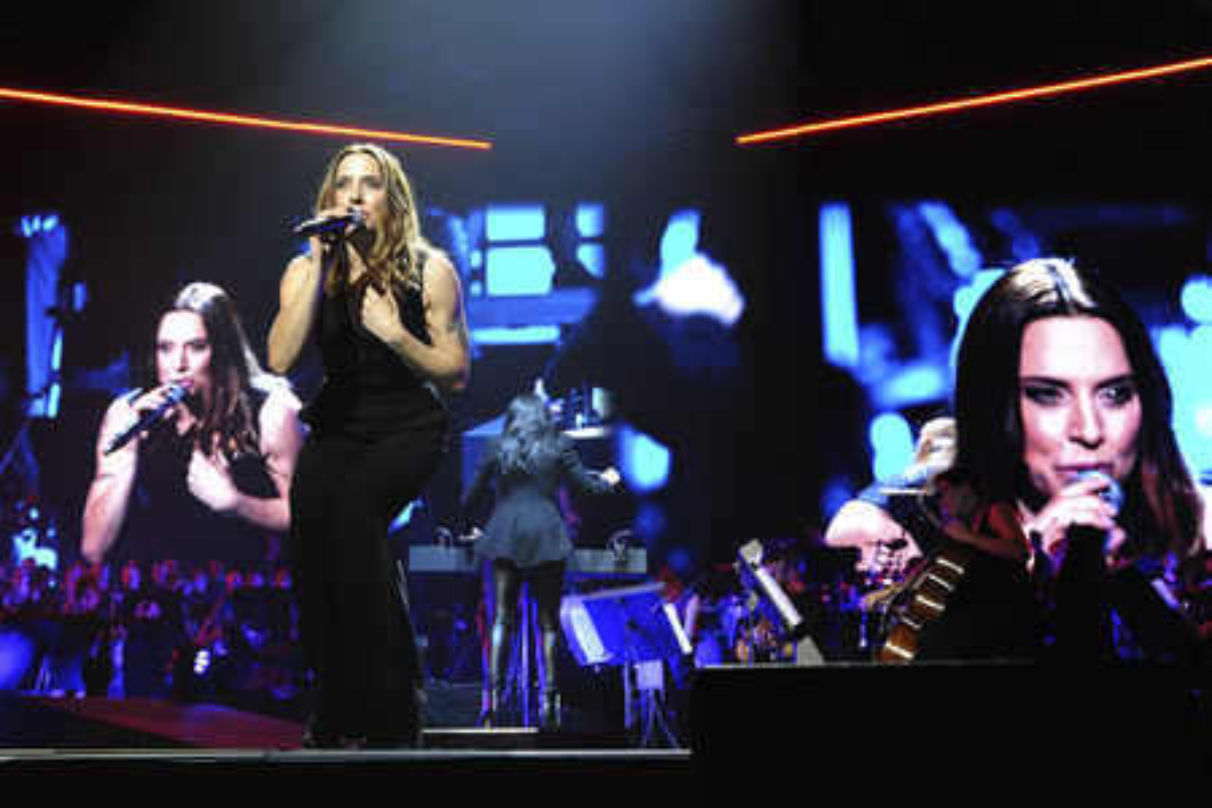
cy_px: 404
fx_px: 1279
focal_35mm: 38
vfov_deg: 35.1
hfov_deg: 50.7
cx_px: 606
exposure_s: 1/160
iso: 1600
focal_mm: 38
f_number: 3.5
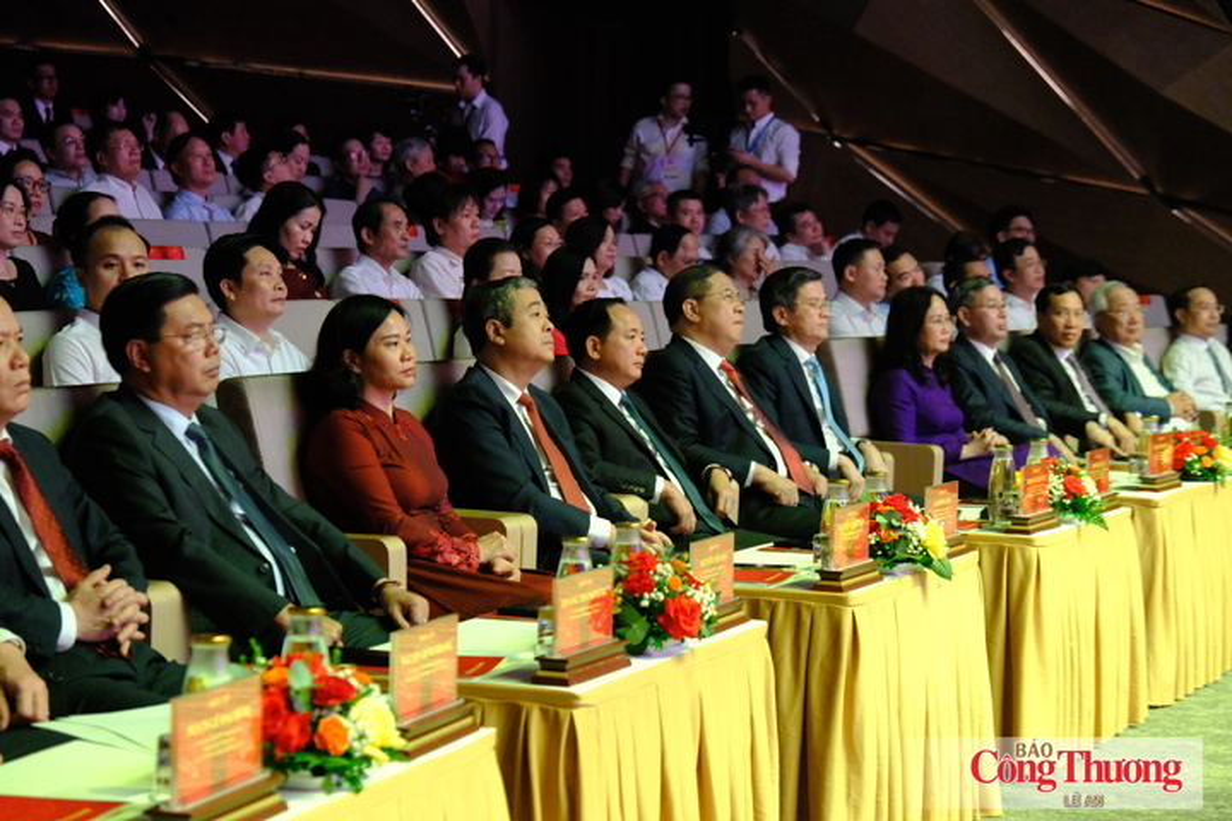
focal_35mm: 83
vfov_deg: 16.5
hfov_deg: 24.5
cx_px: 616
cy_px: 410
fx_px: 2840
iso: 8000
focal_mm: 55
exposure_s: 1/125
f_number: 4
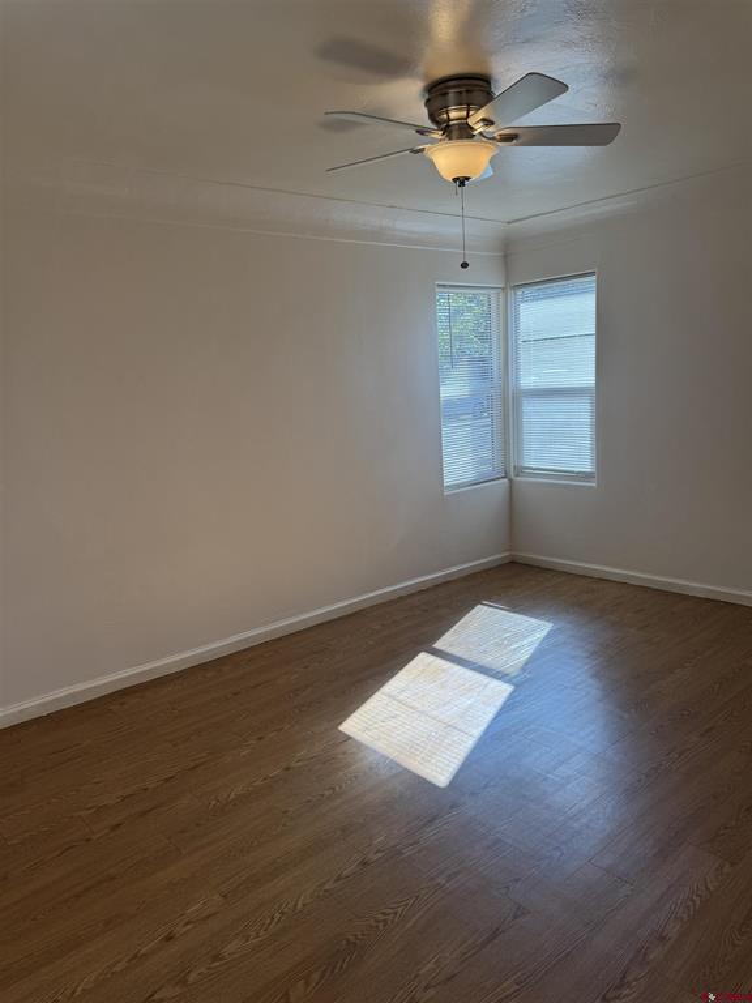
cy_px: 502
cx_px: 376
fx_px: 695
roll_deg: +5.0
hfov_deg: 56.8
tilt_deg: -9.5
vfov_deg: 71.6
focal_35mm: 24
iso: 80
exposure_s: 1/360
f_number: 1.78
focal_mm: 6.76
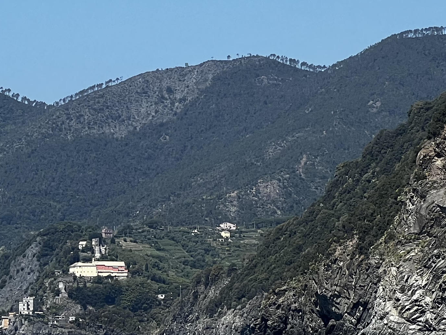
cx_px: -77
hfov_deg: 8.7
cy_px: 218
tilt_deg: +2.8
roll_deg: -0.3
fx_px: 2899
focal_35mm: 225
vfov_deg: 6.6
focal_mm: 9
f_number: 2.8
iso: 32
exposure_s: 1/809
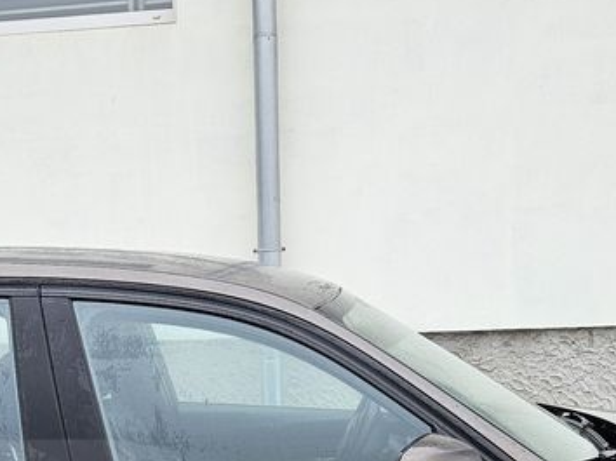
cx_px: 190
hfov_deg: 24.9
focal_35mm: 78
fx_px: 1387
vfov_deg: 17.5
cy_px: 631
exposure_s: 1/190
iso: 100
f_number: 1.8
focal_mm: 5.4
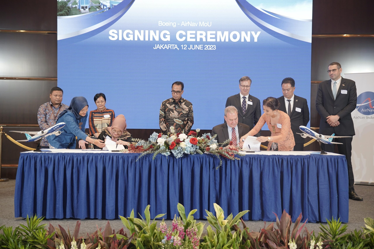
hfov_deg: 41.9
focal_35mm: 47
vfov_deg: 28.7
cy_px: 124
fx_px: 488
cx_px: 187
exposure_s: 1/125
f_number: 2.8
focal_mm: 47
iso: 800
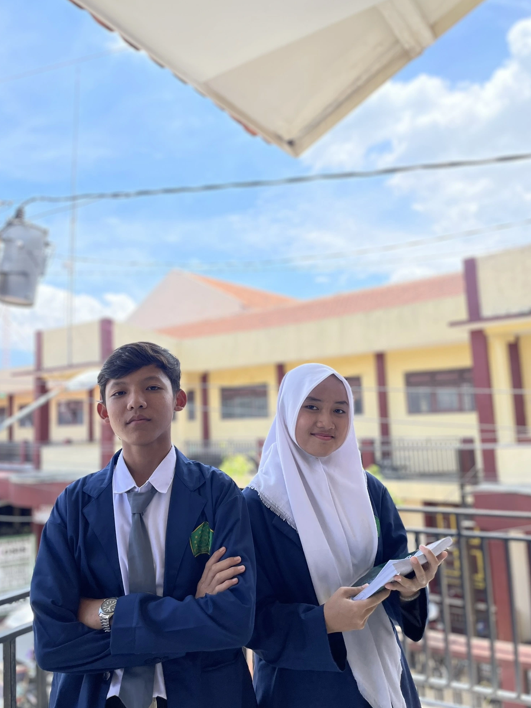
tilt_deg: +6.8
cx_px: 260
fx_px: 552
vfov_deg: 65.3
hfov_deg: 51.4
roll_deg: +2.3
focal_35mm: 27
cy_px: 349
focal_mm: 4.2
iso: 50
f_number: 1.6
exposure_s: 1/1984
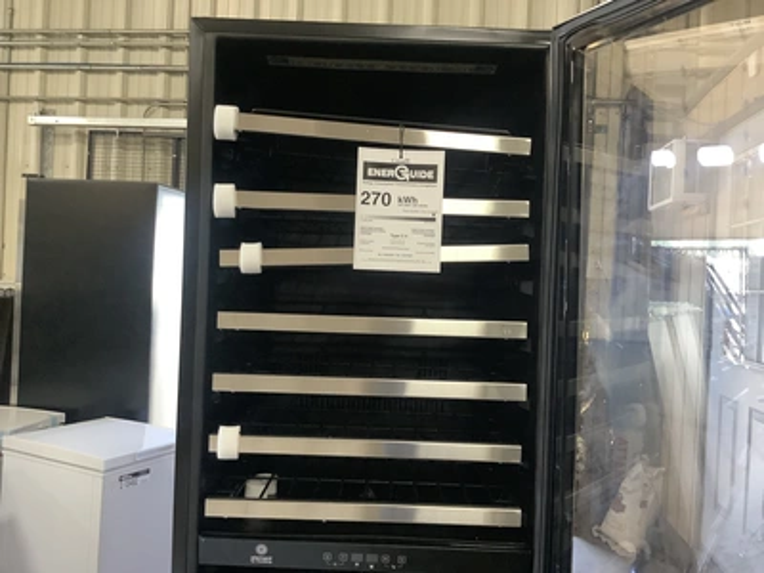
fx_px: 684
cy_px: 286
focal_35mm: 31
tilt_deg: -2.5
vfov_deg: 45.4
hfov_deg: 58.4
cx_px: 382
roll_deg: -2.6
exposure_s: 1/40
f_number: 2.4
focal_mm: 3.3
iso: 320
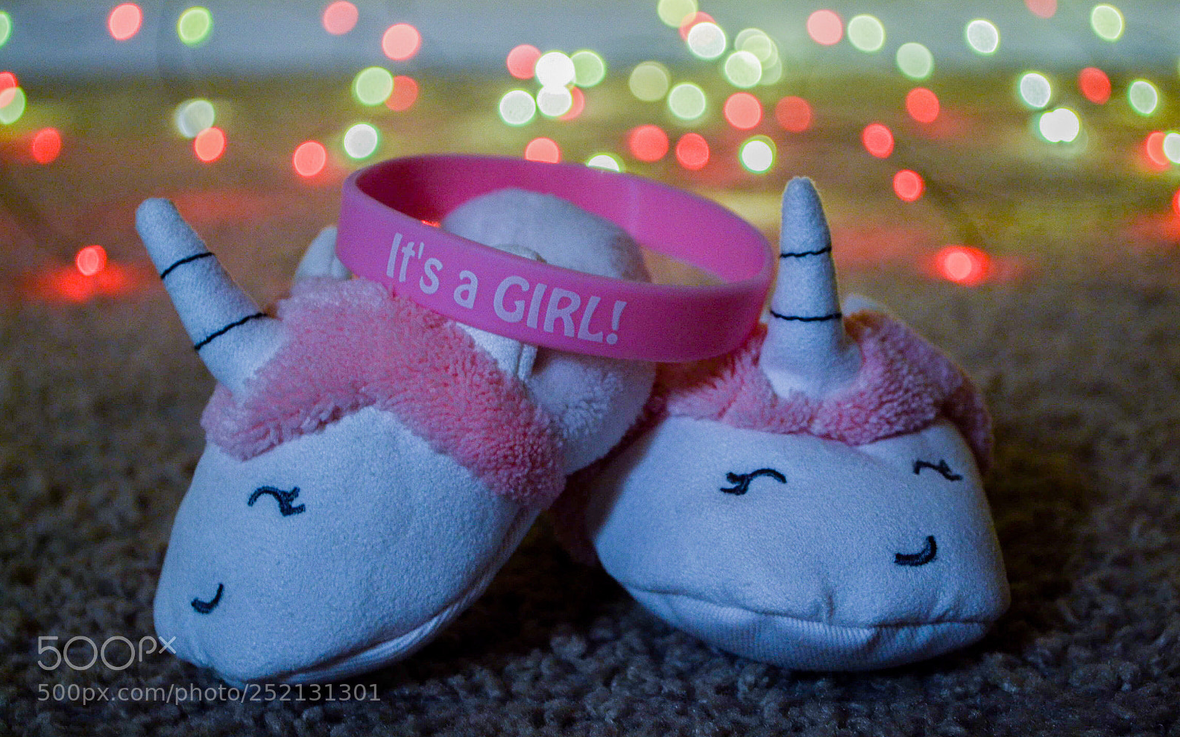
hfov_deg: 29.6
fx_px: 2235
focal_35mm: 70
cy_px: 354
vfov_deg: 18.7
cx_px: 587
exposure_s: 1/8
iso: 400
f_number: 5.3
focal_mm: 45
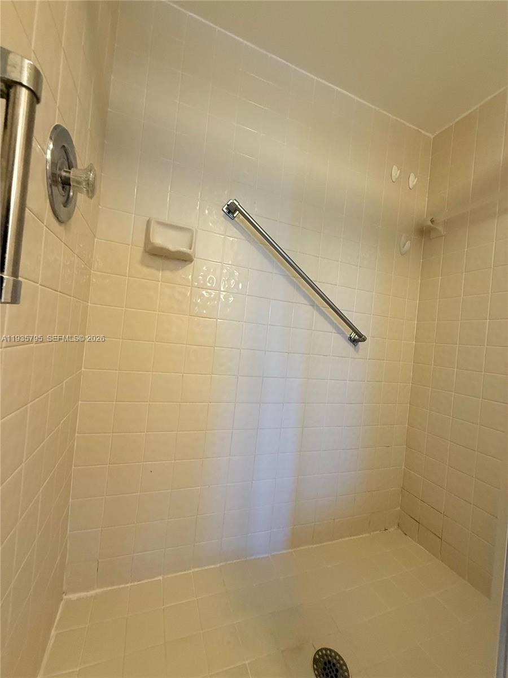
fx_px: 274
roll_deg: -6.7
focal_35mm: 14
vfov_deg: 102.1
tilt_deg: +0.2
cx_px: 254
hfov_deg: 85.7
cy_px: 339
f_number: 2.2
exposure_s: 1/60
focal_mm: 2.22
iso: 320
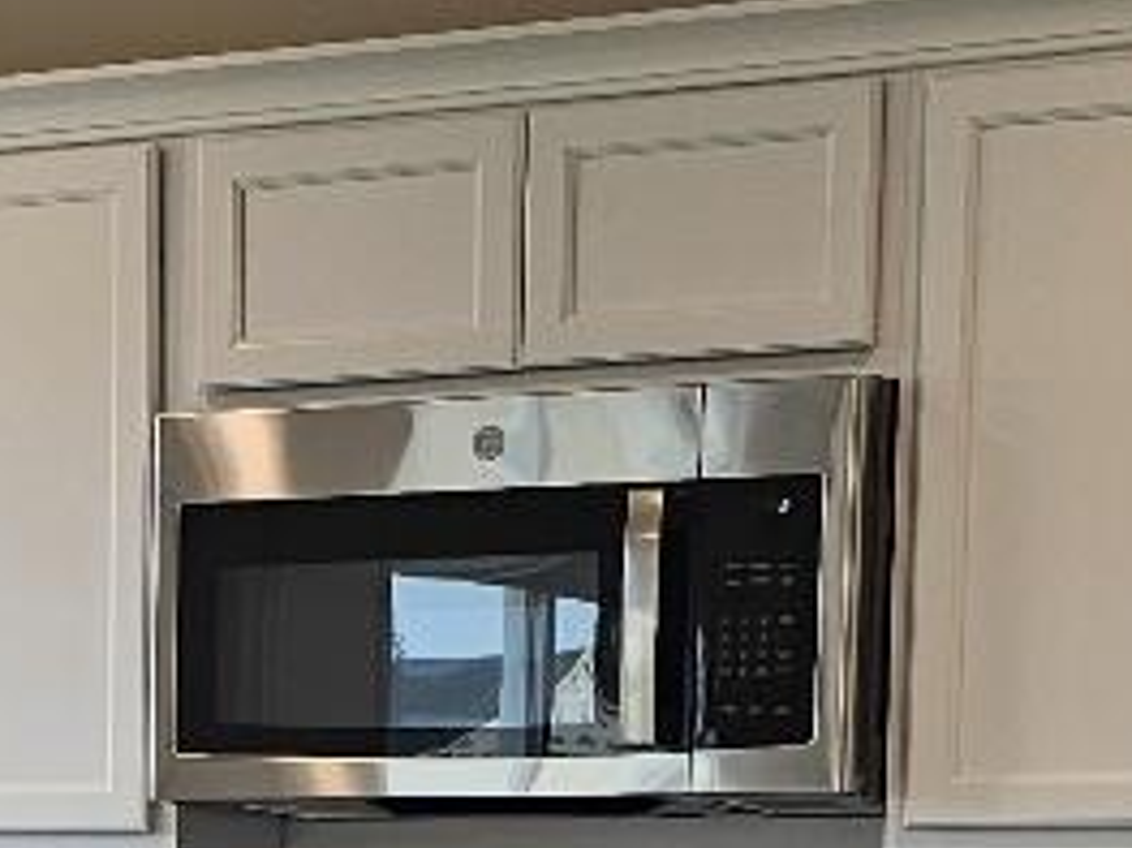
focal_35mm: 140
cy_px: 1446
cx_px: -254
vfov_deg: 10.1
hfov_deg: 13.7
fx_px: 4576
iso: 50
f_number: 1.7
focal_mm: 6.3
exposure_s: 1/120
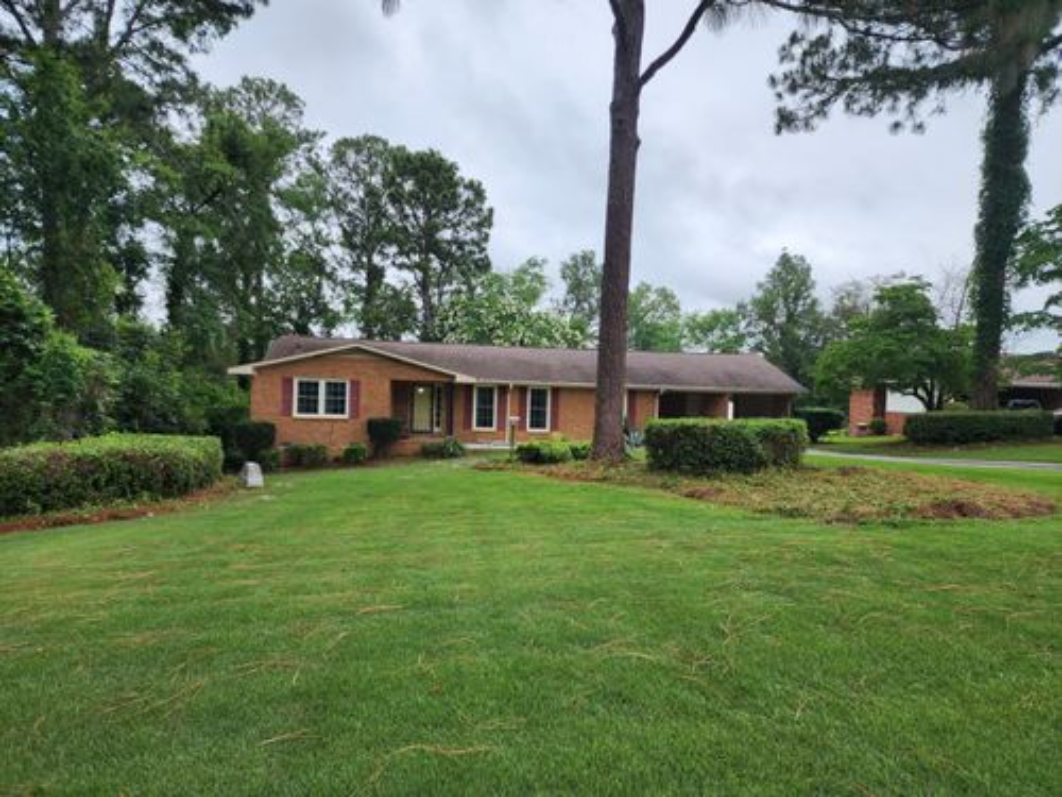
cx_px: 531
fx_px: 706
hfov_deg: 73.9
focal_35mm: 23
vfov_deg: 58.9
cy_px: 398
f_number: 1.8
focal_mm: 6.4
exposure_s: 1/199
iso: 12
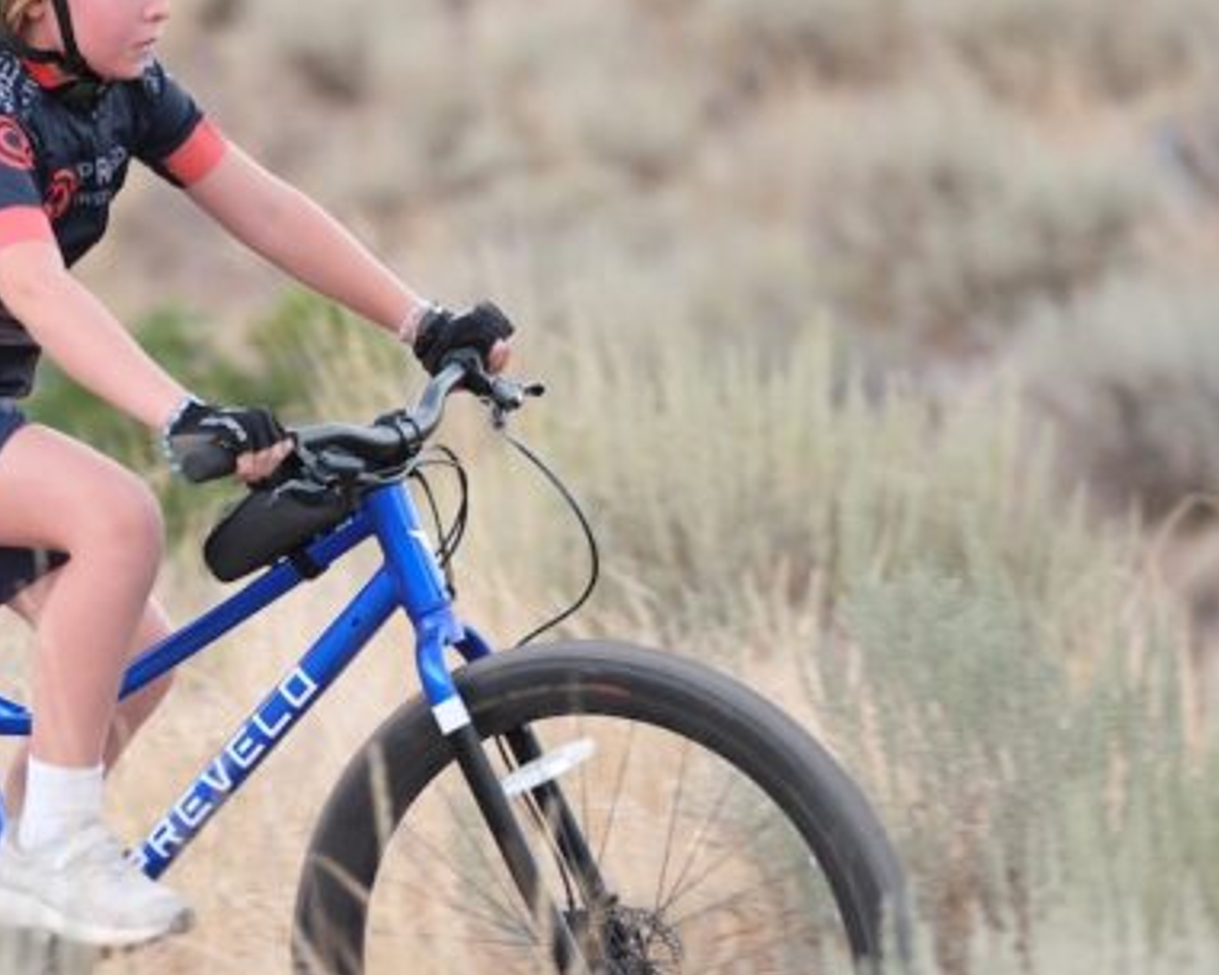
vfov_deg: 3.9
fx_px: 14327
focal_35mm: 397
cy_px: 652
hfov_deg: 4.9
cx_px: 221
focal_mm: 140
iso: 1000
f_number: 2.8
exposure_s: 1/210
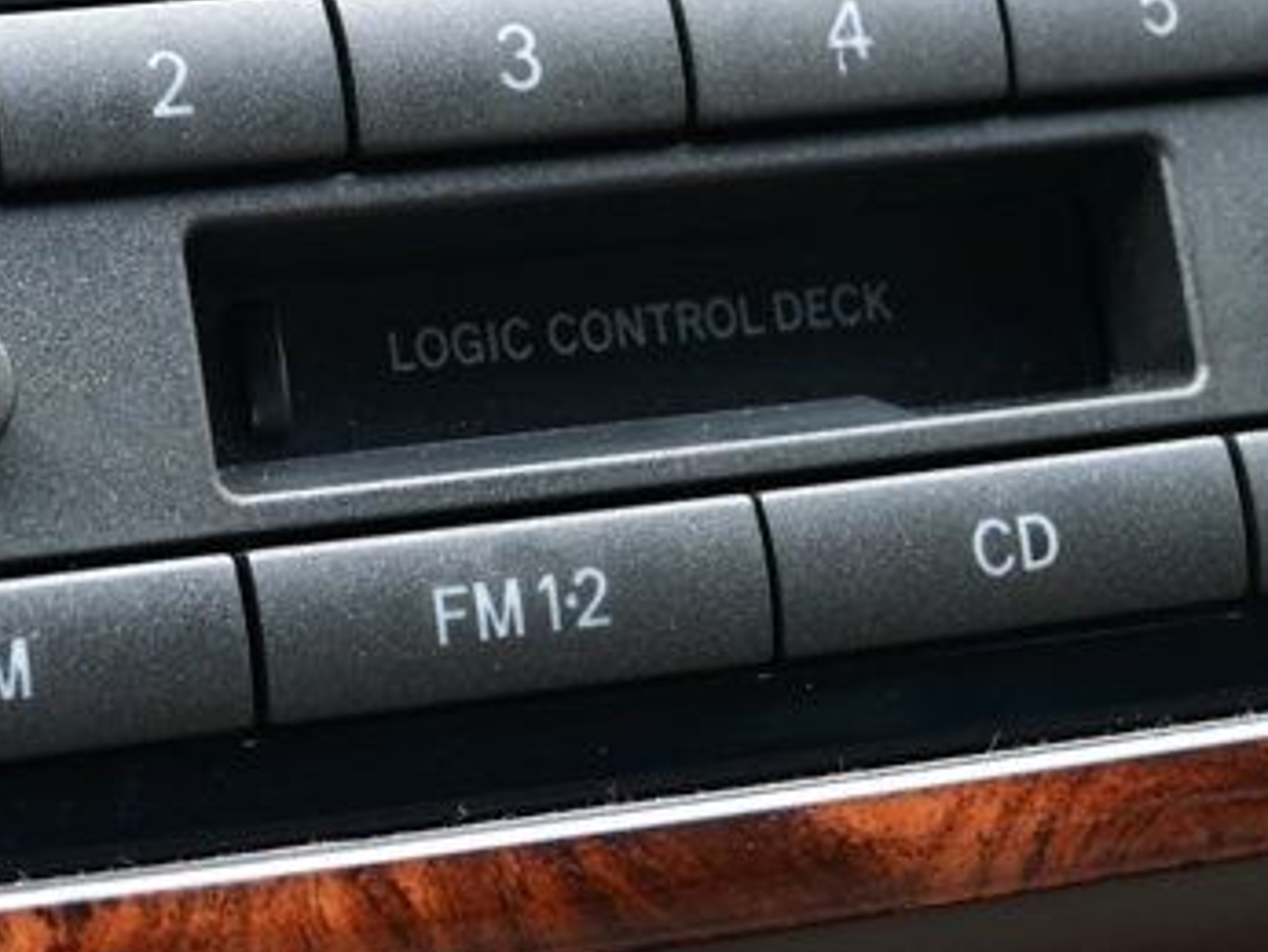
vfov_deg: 11.4
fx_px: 4770
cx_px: 319
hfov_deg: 15.1
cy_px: 146
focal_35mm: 130
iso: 180
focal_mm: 30.5
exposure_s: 1/50
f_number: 4.8
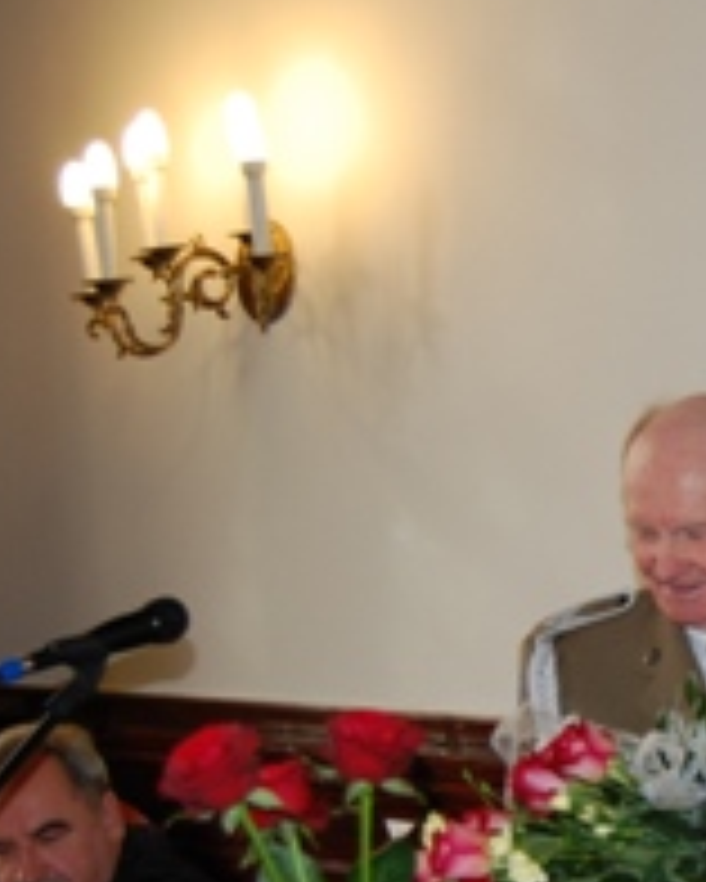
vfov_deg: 18.6
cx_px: 796
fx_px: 2688
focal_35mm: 103
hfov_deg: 14.6
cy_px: 598
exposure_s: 1/60
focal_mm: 32
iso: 400
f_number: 4.5
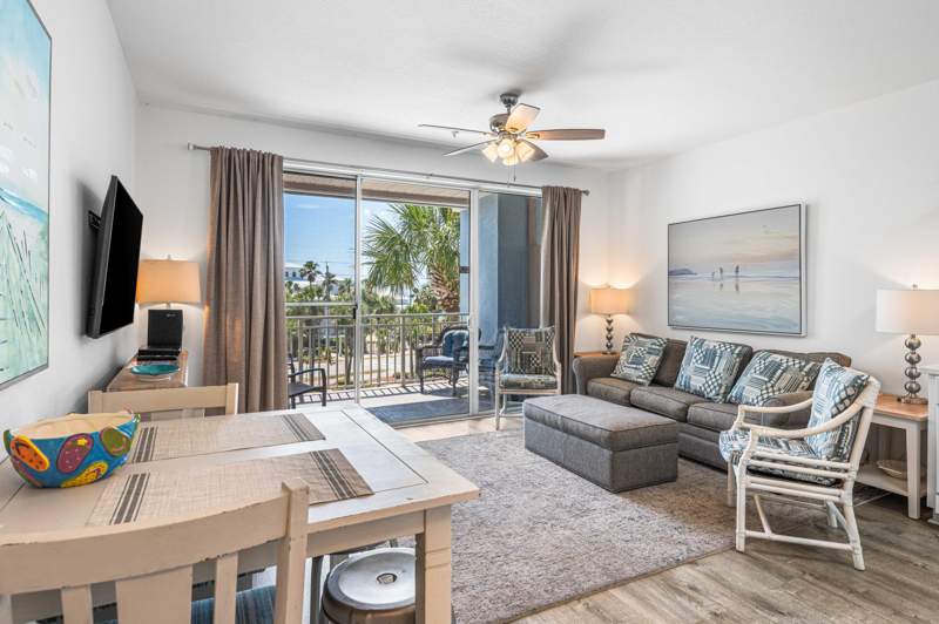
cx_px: 470
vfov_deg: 64.5
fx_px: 495
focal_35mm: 19
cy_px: 312
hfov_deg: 87.0
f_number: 8
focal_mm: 19
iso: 200
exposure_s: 1/10
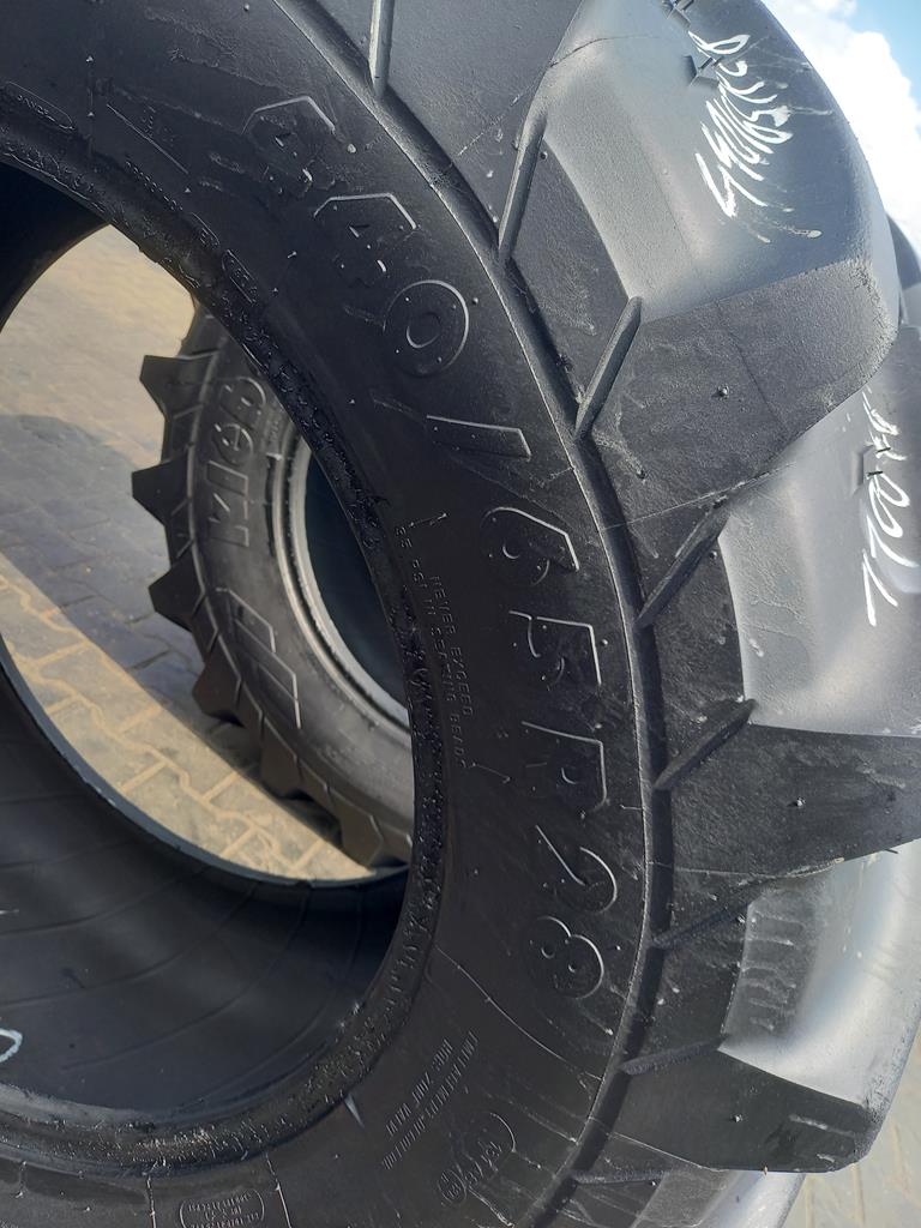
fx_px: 887
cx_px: 460
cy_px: 614
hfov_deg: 54.9
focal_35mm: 25
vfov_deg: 69.4
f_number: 1.8
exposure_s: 1/145
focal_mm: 4.65
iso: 50
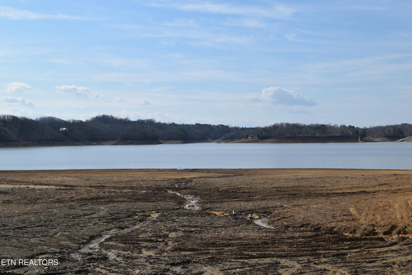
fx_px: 601
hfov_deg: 37.9
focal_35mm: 52
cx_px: 206
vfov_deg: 25.8
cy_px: 138
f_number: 11
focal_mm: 35
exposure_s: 1/500
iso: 200
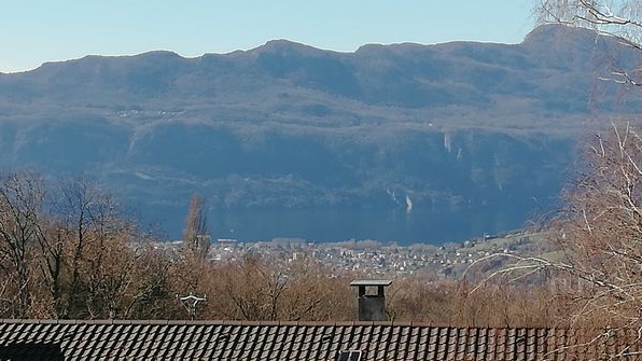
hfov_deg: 18.8
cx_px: 321
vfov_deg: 10.6
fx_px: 1940
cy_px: 137
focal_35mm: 114
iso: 50
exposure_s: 1/679
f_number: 2.2
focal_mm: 3.81
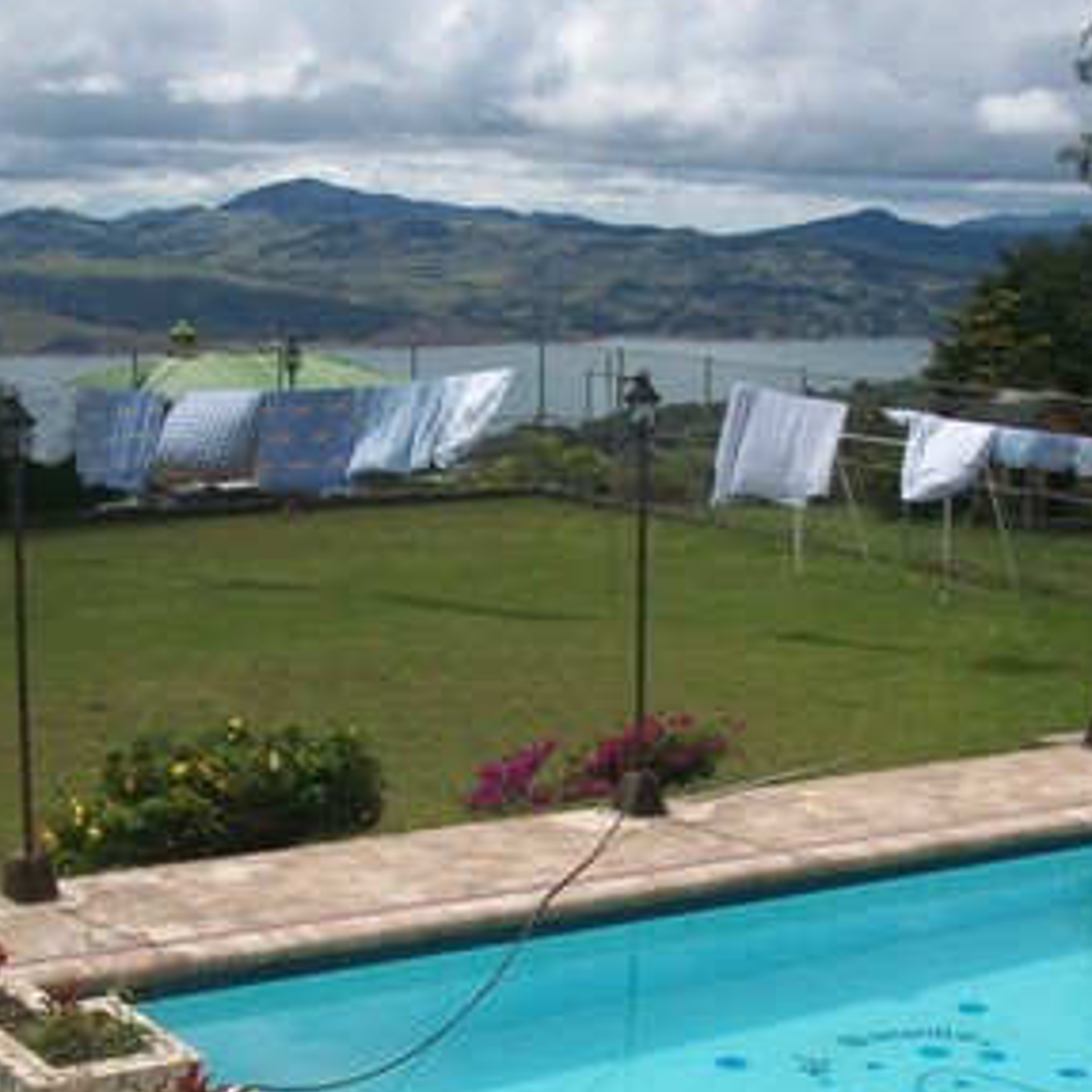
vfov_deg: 26.9
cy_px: 833
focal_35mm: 63
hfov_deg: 27.3
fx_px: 2248
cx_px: 502
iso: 80
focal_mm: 5.7
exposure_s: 1/640
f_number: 5.5
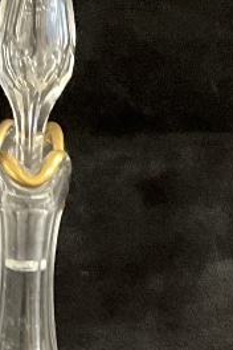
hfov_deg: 9.9
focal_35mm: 137
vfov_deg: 14.5
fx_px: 1330
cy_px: 416
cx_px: 8
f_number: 1.8
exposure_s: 1/28
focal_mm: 3
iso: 640
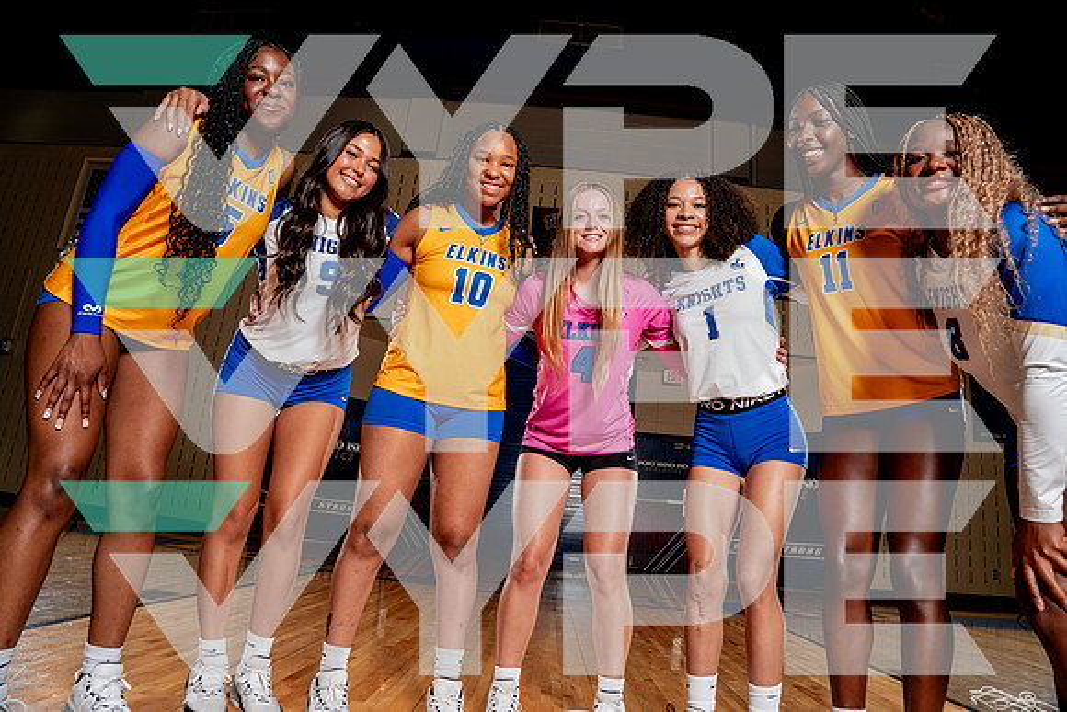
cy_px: 356
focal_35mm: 21
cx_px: 534
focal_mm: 21
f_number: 5.6
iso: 200
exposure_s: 1/250
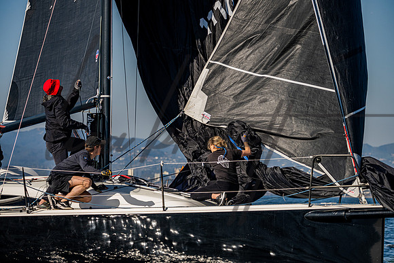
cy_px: 132
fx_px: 1674
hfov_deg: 13.4
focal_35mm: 153
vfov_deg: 9.0
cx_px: 199
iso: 400
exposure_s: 1/6400
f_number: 4.8
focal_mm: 150
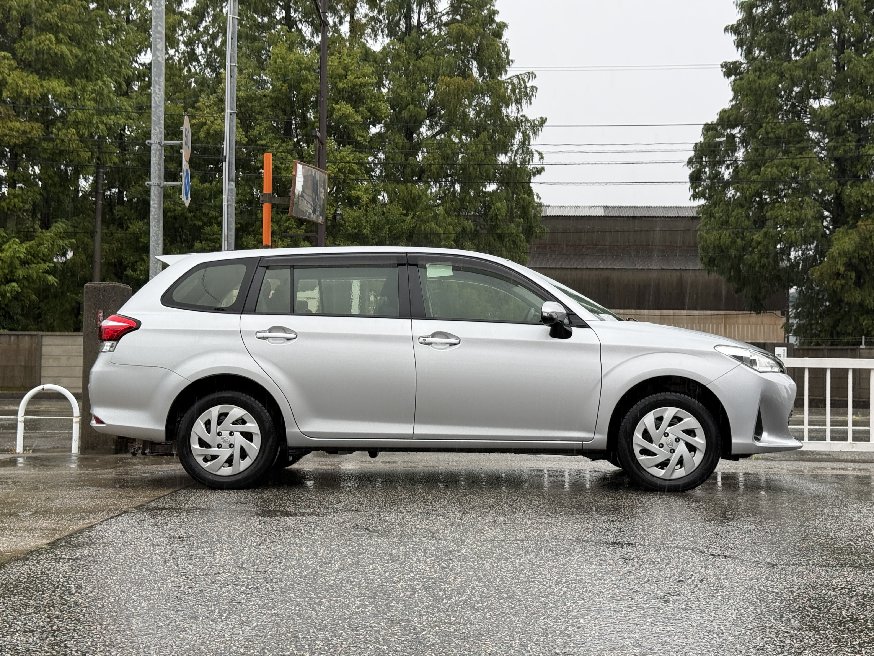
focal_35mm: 48
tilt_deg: +2.1
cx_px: 437
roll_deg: -1.0
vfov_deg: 30.3
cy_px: 328
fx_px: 1212
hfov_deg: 39.7
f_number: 1.78
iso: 50
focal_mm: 6.76
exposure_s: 1/121
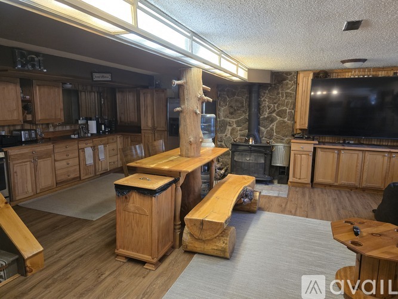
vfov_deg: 58.9
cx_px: 199
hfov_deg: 73.9
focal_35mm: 23
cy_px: 150
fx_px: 264
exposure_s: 1/120
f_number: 1.7
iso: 640
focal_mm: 6.3
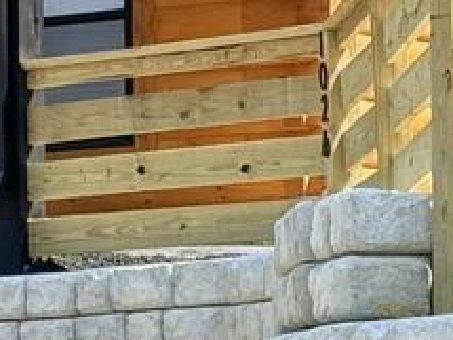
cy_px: 51
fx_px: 4172
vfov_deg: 4.7
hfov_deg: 6.2
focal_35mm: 319
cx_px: 247
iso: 64
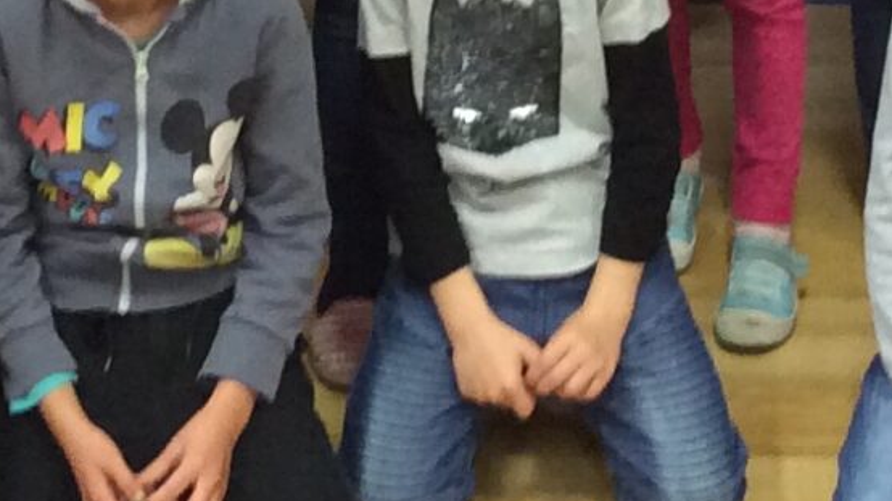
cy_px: -707
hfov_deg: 13.4
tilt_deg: -14.0
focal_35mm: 161
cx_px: 462
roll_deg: +2.7
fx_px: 3806
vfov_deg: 7.1
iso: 100
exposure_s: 1/25
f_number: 2.4
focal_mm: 3.3
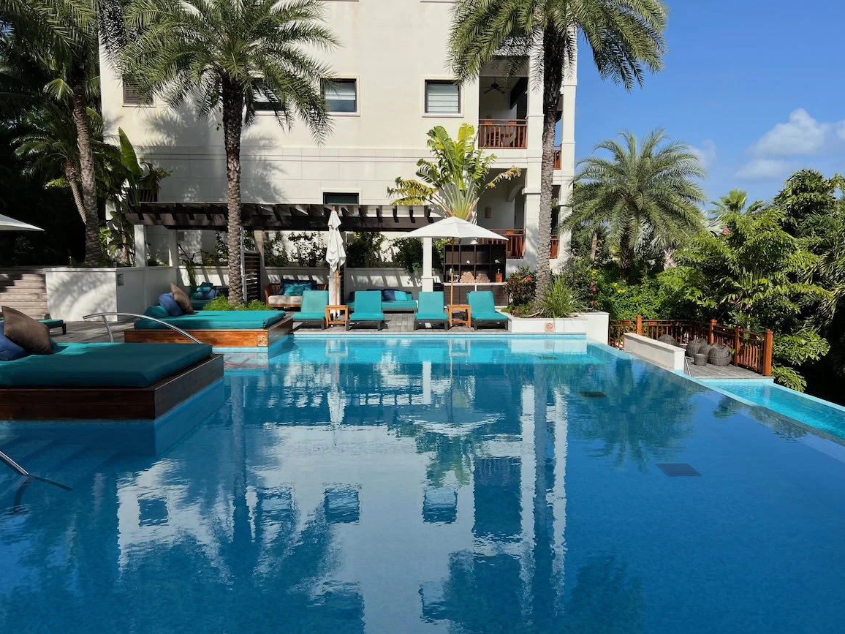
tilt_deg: -5.8
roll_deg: +0.1
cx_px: 424
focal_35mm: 27
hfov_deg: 65.3
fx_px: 659
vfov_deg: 51.4
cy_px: 321
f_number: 1.5
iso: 50
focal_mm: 5.7
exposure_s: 1/4831
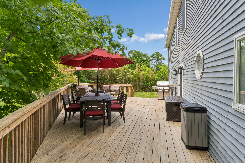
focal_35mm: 17
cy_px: 82
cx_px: 122
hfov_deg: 94.6
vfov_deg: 71.7
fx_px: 113
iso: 100
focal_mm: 16.6
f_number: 22
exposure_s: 1/10
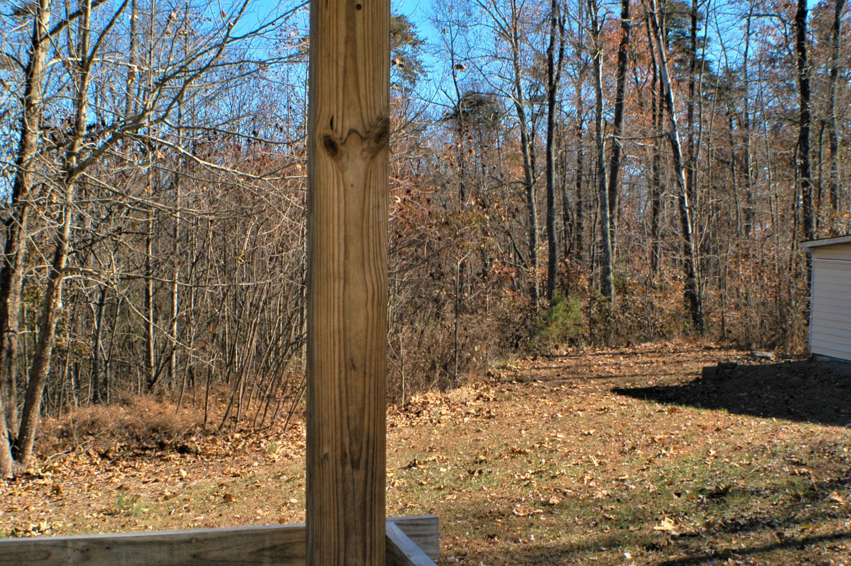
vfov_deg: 22.3
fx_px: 1432
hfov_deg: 33.0
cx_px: 508
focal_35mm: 61
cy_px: 259
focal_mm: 31
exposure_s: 1/180
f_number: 10
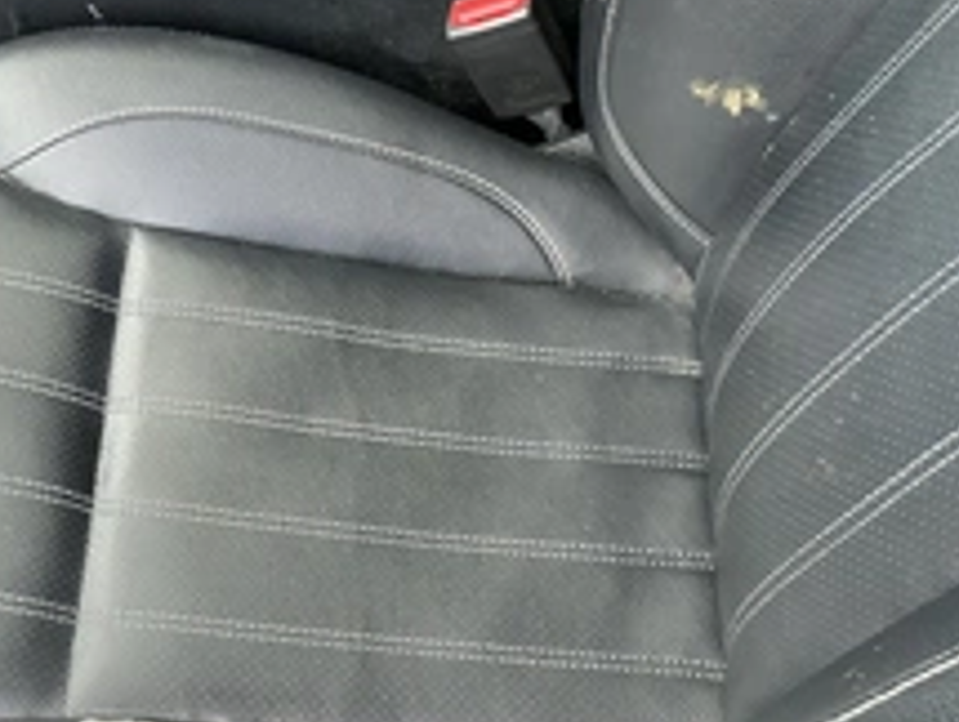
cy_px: 490
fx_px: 1443
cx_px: 227
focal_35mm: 52
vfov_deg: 27.9
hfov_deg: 35.8
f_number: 1.8
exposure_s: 1/88
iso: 64
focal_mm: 3
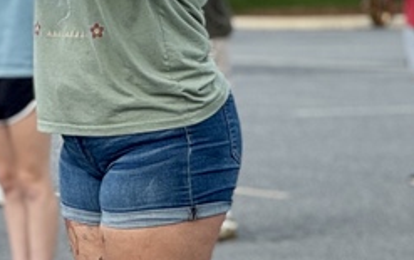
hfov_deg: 6.2
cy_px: 99
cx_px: 518
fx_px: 3818
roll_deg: +1.3
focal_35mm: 338
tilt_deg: -2.2
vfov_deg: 3.9
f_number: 2.8
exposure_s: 1/399
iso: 25
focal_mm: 9
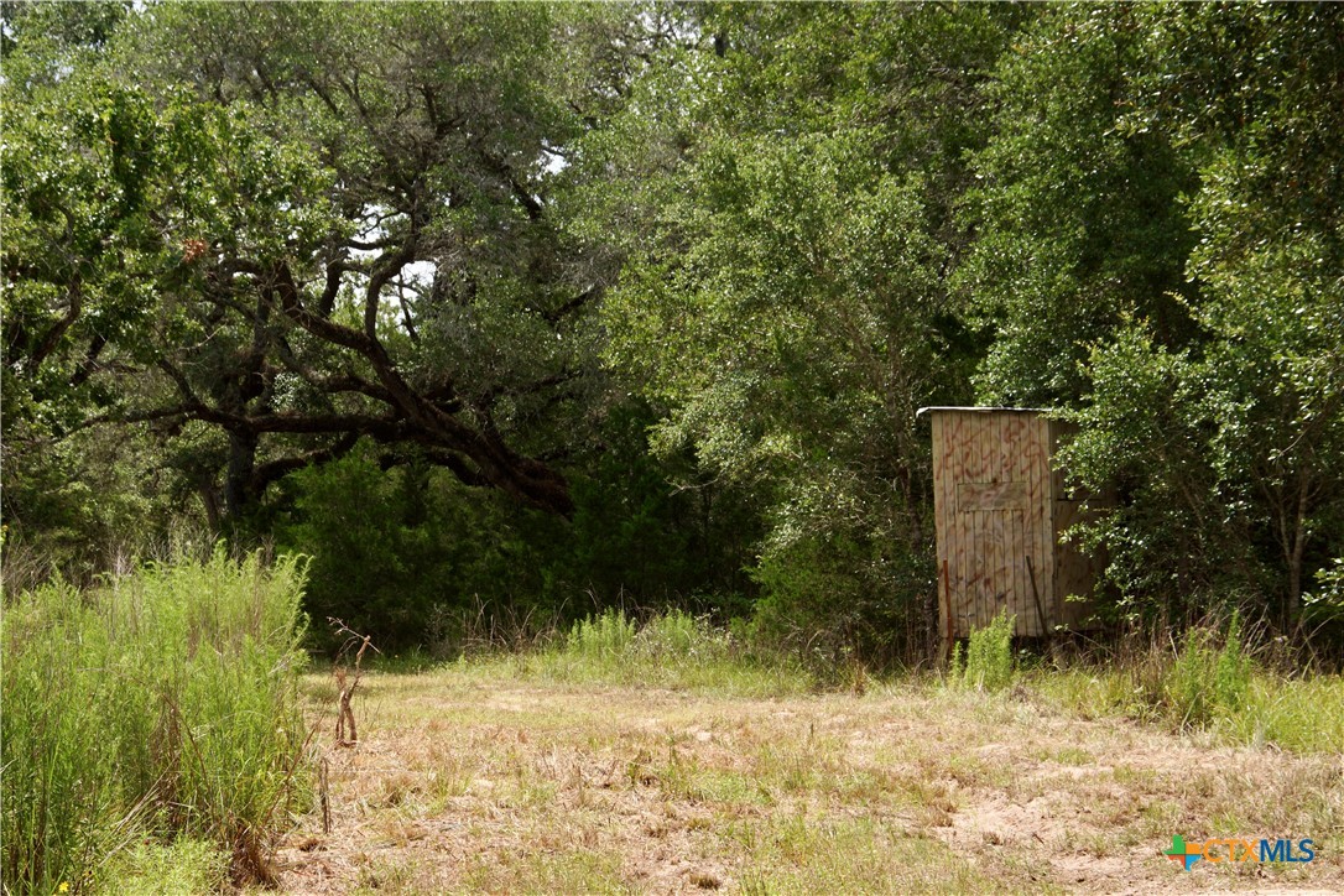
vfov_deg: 15.2
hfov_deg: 22.6
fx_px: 3360
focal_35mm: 90
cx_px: 672
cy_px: 448
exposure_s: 1/100
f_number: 13
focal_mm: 60
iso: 100
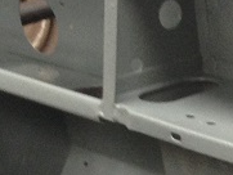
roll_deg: +2.8
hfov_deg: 7.8
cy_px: 443
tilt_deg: -34.4
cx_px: 494
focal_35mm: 242
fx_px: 1630
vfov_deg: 5.9
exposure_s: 1/40
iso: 50
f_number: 2.4
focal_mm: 4.28
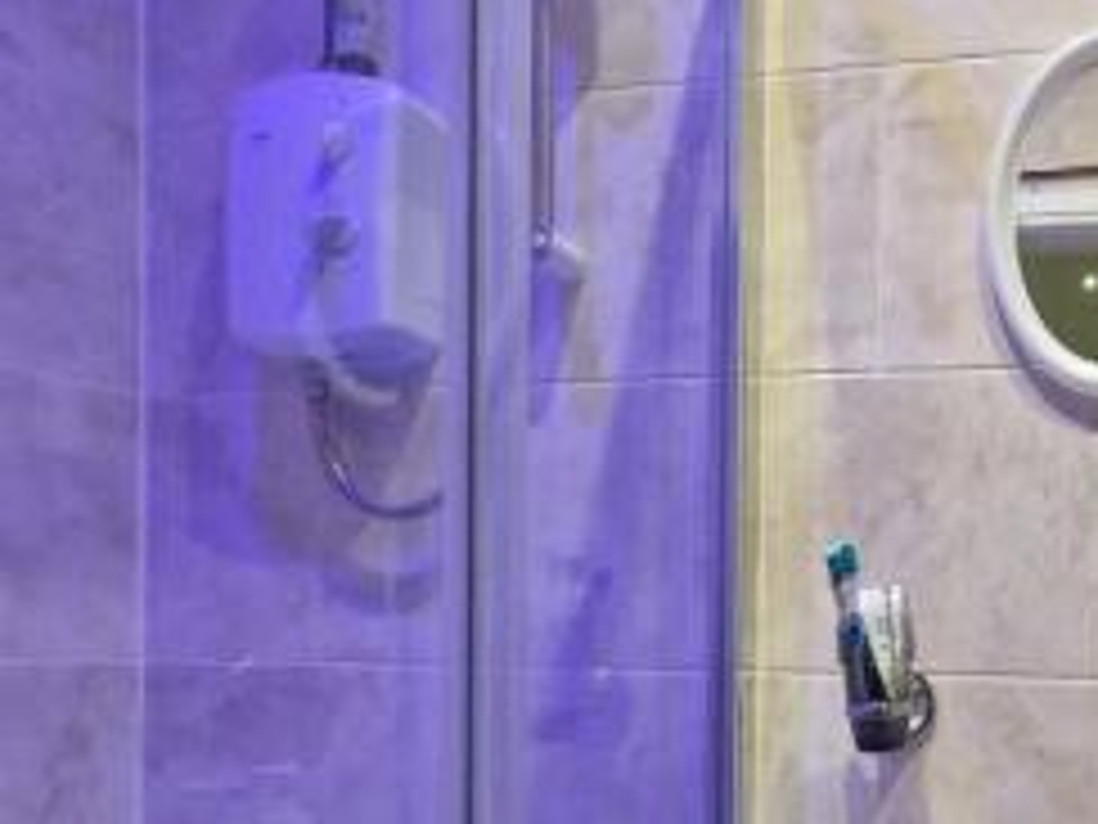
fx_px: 983
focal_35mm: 31
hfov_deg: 52.5
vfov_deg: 42.8
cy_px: 691
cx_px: 952
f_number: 2.2
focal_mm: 2.2
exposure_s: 1/50
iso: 160
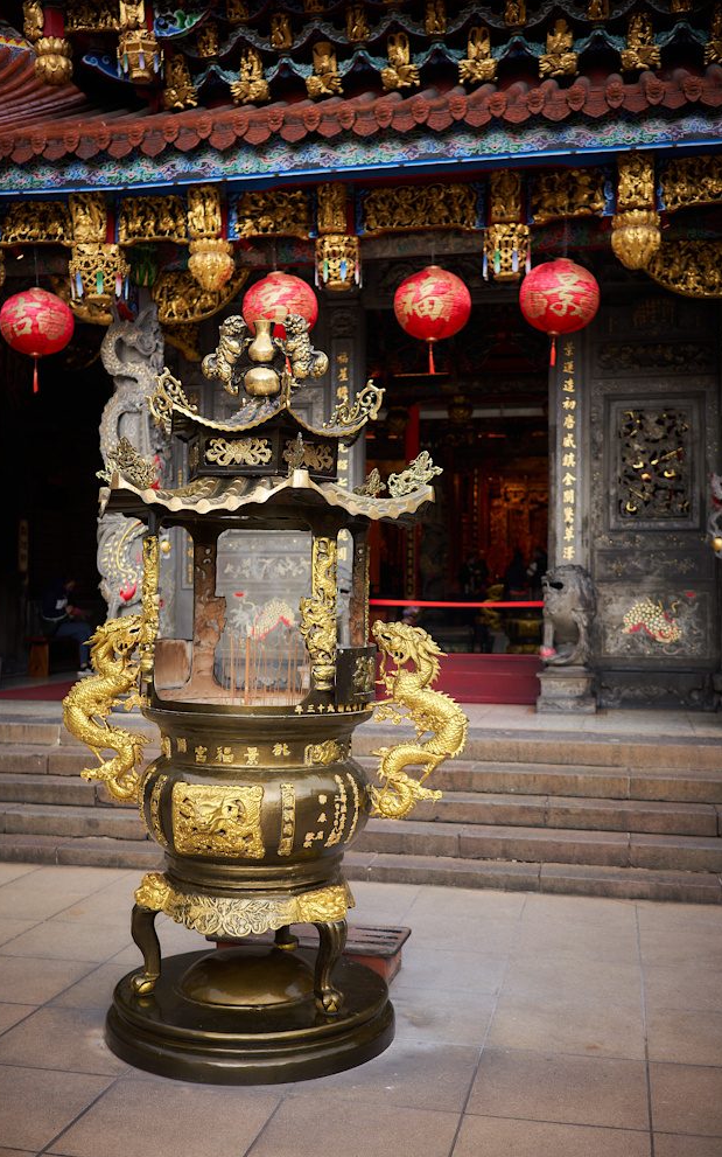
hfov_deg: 35.3
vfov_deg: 54.0
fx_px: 1134
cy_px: 583
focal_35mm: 36
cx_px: 339
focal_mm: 35
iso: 200
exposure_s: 1/800
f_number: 2.8
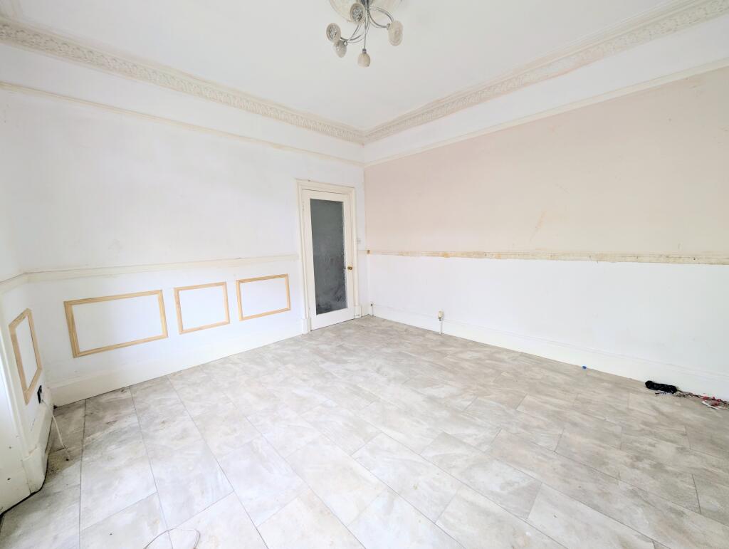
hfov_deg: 110.5
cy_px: 274
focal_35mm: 12
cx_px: 364
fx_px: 253
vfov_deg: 94.6
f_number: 1.7
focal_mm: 2.02
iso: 57
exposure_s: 1/31.7
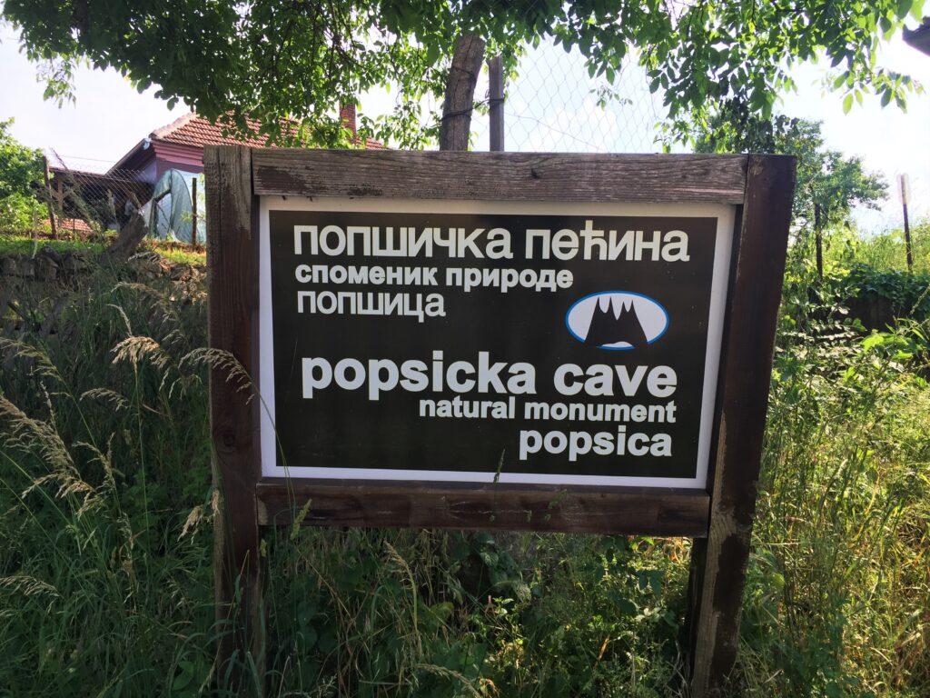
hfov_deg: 61.7
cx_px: 465
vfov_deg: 48.2
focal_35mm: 29
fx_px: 779
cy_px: 349
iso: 32
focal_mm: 4.15
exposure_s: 1/618
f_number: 2.2
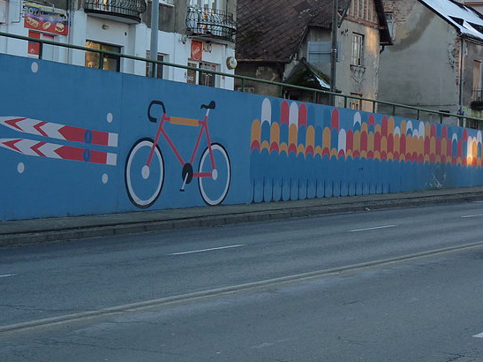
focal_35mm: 107
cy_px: 115
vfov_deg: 13.8
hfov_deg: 18.2
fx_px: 1493
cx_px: 371
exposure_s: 1/125
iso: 125
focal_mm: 11.5
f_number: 3.6
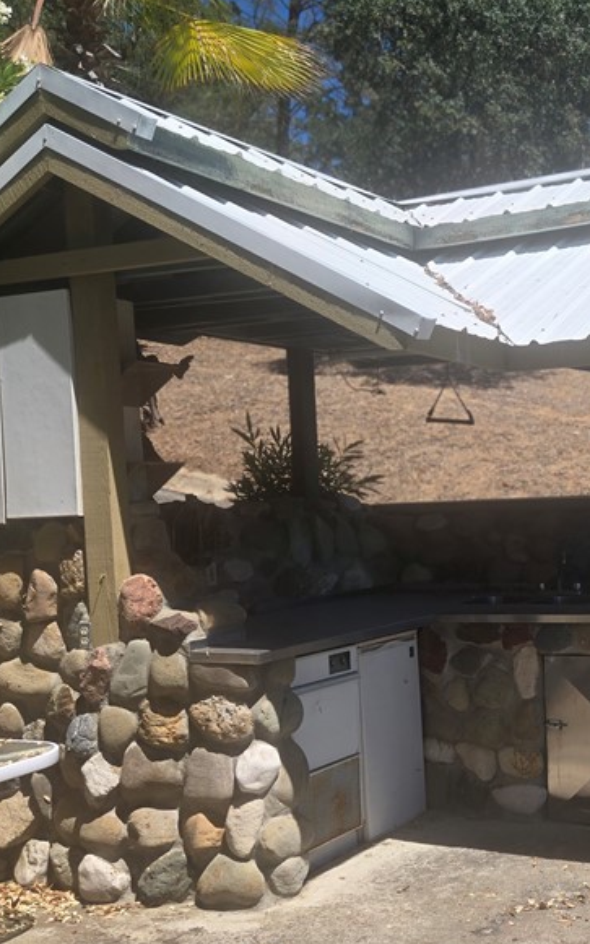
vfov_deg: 46.2
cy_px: 492
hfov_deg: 27.6
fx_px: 1107
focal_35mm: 43
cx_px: 631
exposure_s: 1/2049
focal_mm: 5.4
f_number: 1.8
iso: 25
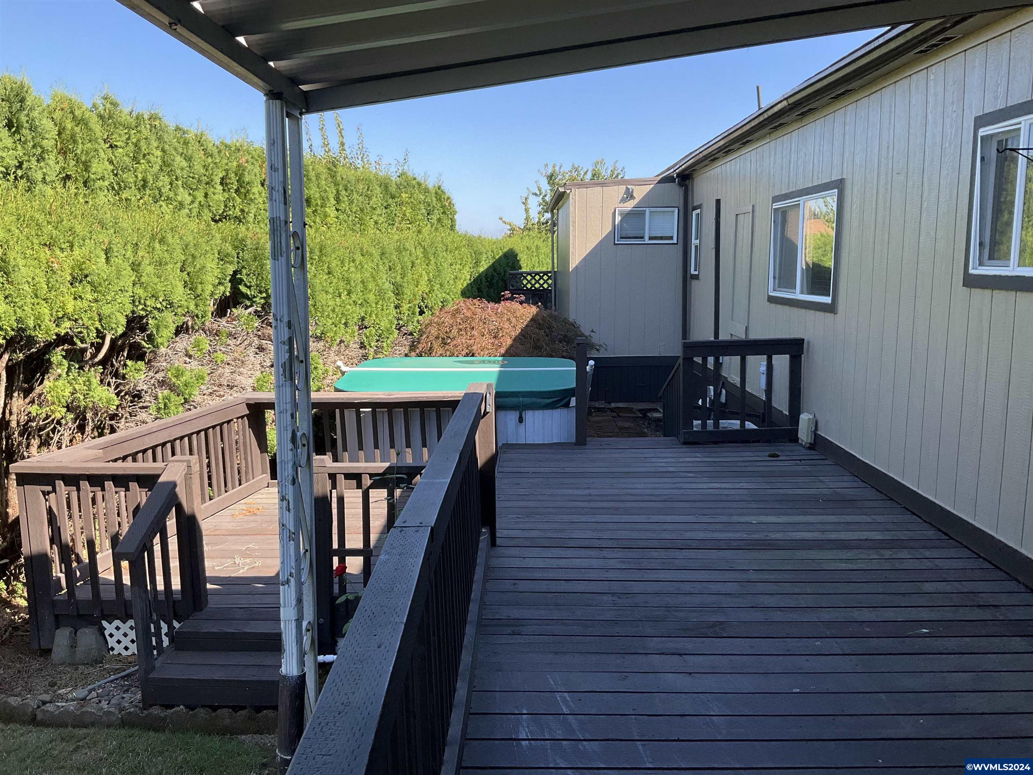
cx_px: 516
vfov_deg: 48.2
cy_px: 388
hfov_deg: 61.7
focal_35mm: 29
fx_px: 865
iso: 25
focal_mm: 3
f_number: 1.8
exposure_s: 1/454
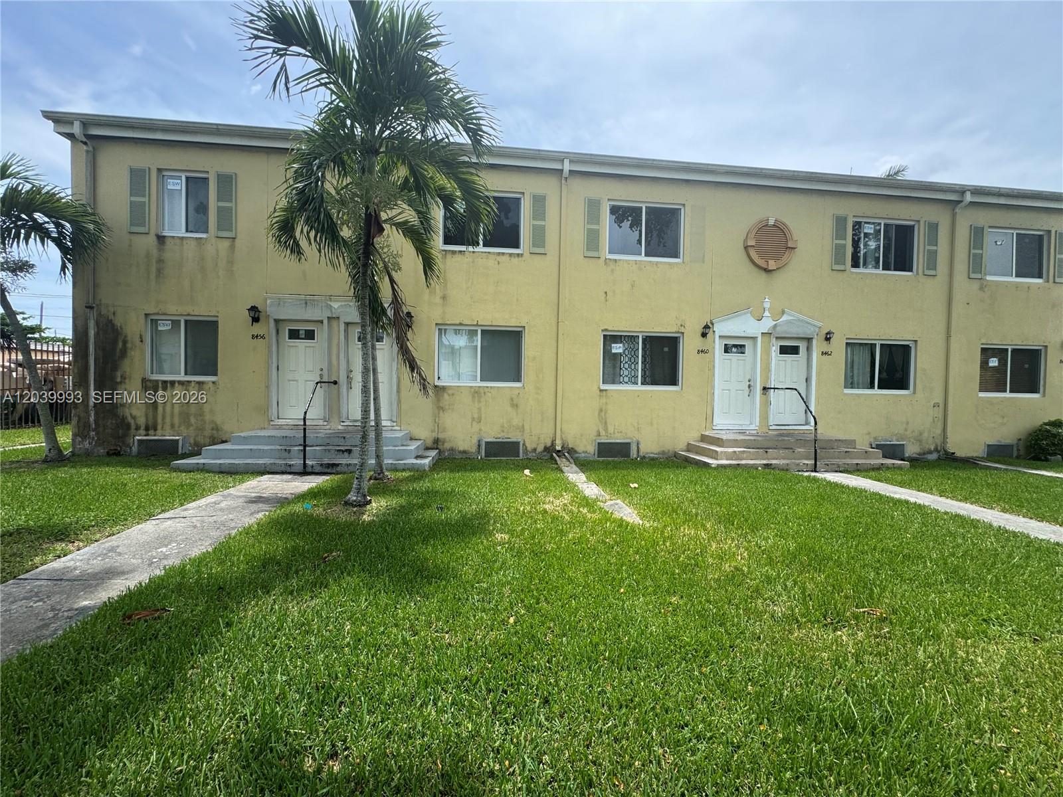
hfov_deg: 102.1
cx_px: 532
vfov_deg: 85.7
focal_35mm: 14
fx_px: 430
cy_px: 398
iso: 40
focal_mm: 2.22
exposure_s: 1/779
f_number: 2.2
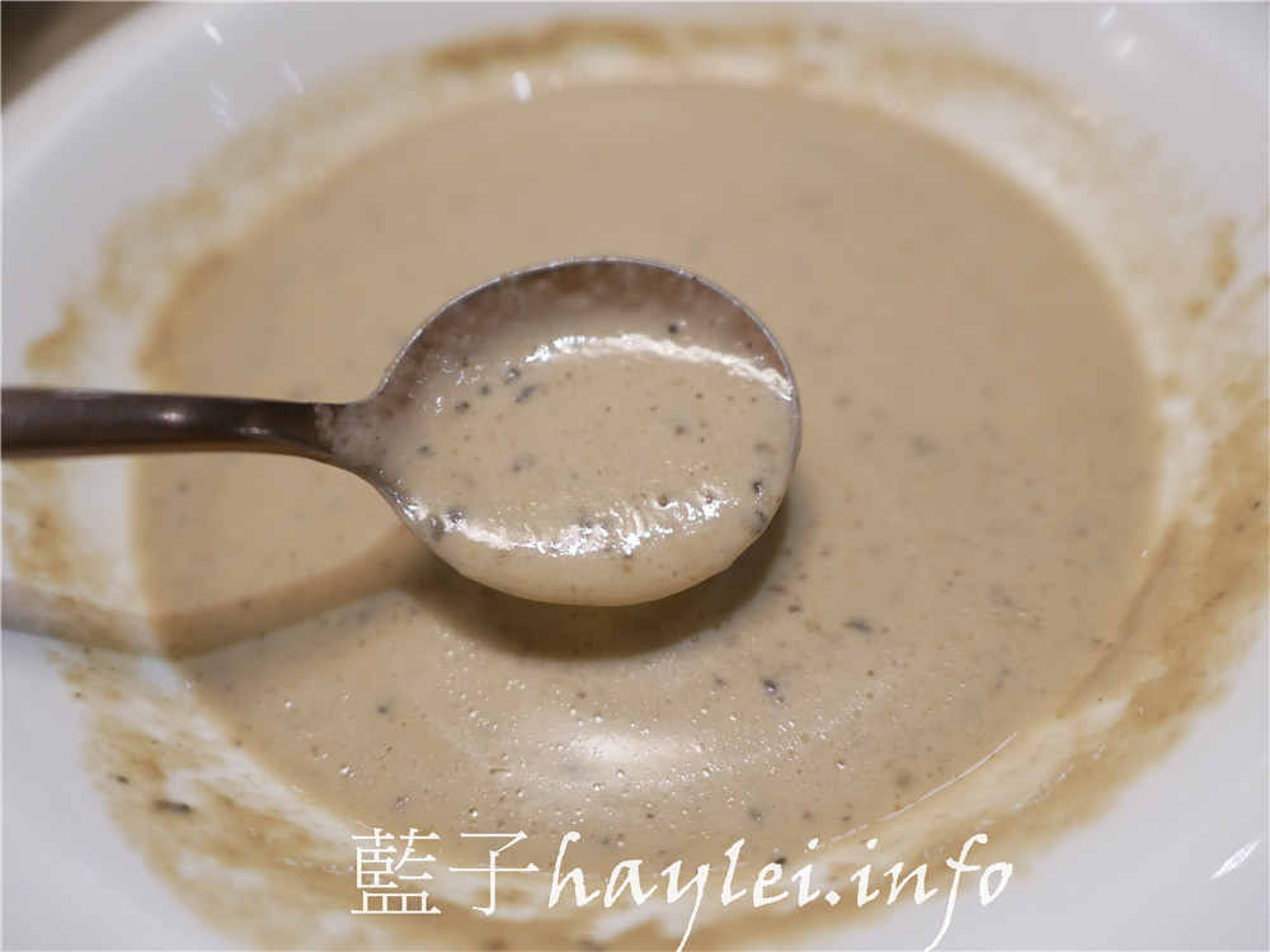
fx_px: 1101
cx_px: 635
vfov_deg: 46.8
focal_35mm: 30
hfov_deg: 60.0
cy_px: 476
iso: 640
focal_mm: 15
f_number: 1.7
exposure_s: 1/60
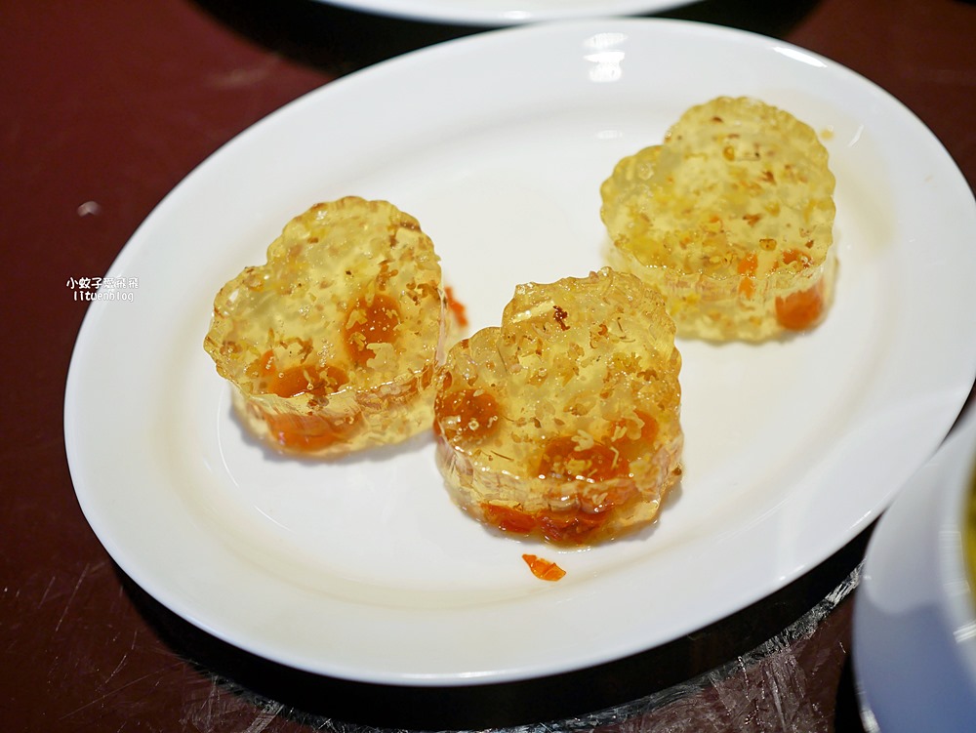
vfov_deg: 29.1
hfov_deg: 38.2
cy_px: 366
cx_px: 488
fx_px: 1410
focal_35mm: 50
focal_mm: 25
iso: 200
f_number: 1.8
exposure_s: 1/500
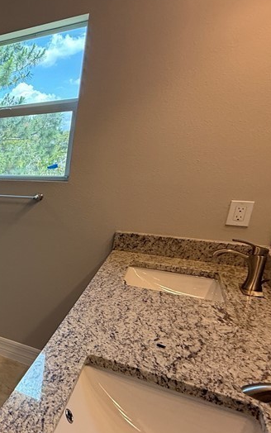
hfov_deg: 27.7
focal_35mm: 29
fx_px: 342
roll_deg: +1.3
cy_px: 239
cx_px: -144
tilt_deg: -13.0
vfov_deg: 64.5
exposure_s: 1/120
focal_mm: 2.22
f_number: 2.2
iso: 100
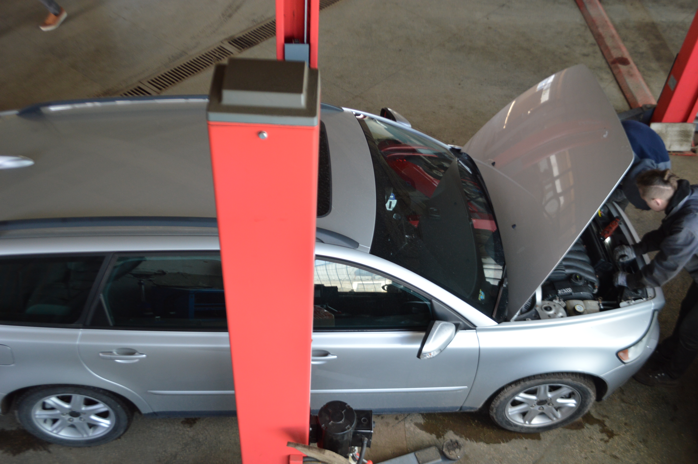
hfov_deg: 53.2
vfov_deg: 36.8
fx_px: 697
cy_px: 232
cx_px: 349
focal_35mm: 36
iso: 400
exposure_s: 1/60
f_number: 4
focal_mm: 24
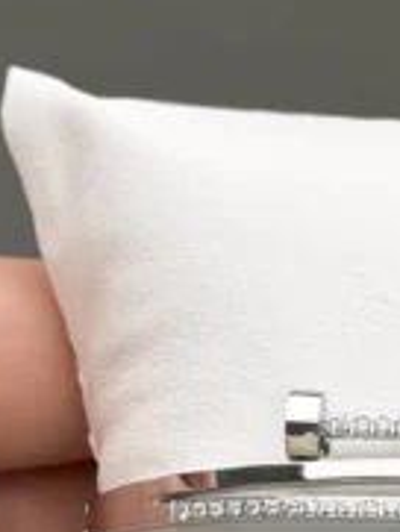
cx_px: 406
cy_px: 523
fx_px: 1631
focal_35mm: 106
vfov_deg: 18.1
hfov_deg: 13.8
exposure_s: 1/786
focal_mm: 6.76
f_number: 1.78
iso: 64
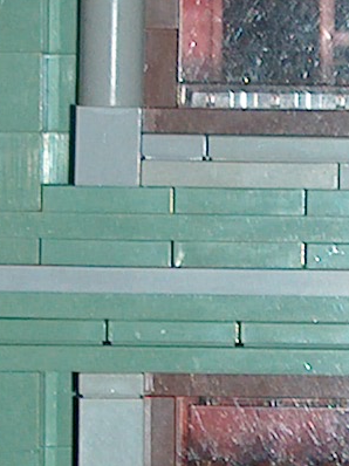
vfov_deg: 6.9
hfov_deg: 5.1
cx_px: 413
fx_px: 3876
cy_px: 330
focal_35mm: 288
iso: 100
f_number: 2.8
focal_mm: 8.96
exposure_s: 1/60
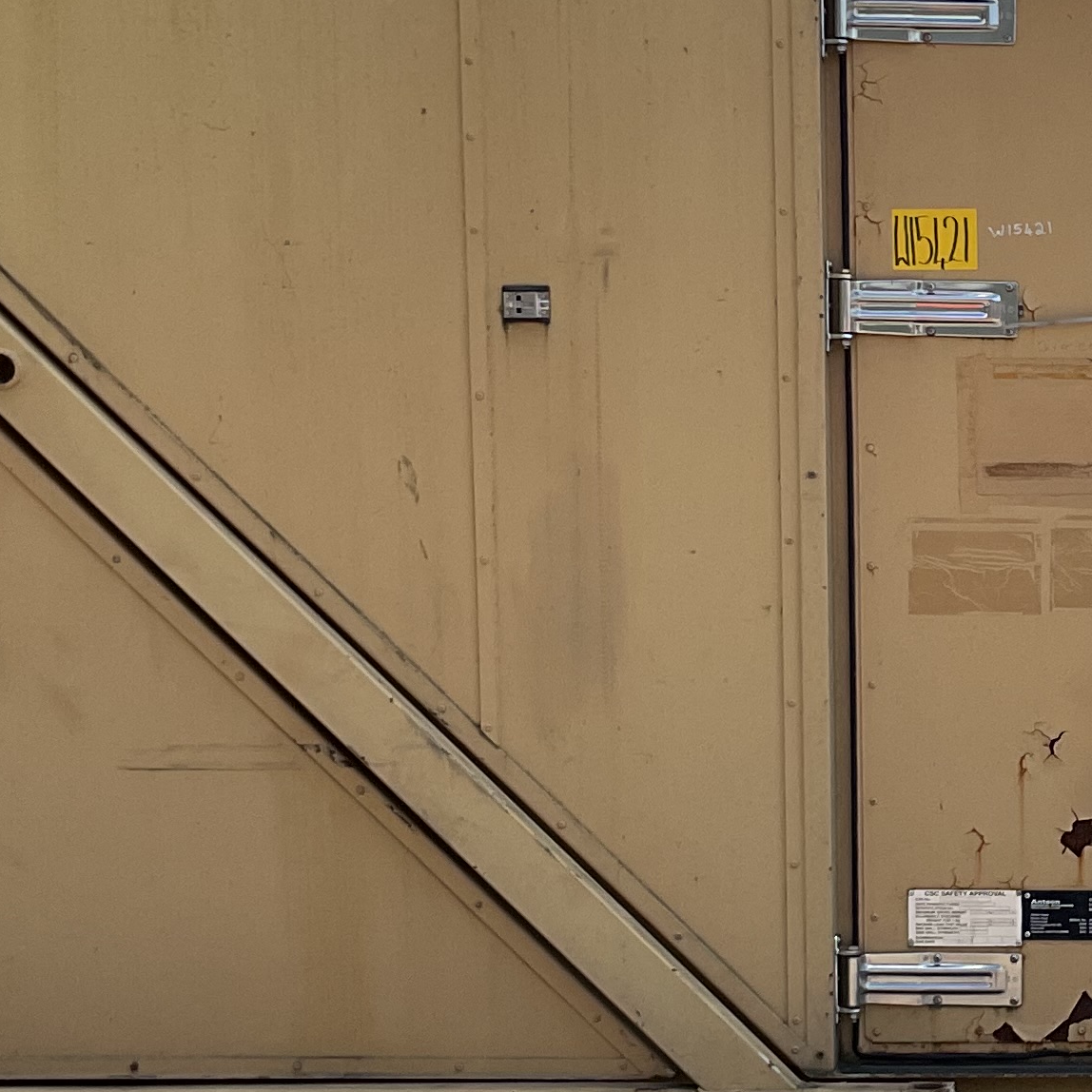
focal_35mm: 90
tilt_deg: -5.5
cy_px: 713
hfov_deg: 18.5
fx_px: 3212
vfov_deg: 19.2
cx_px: 1206
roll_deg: +0.3
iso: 16
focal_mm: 3
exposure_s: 1/1144
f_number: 1.8
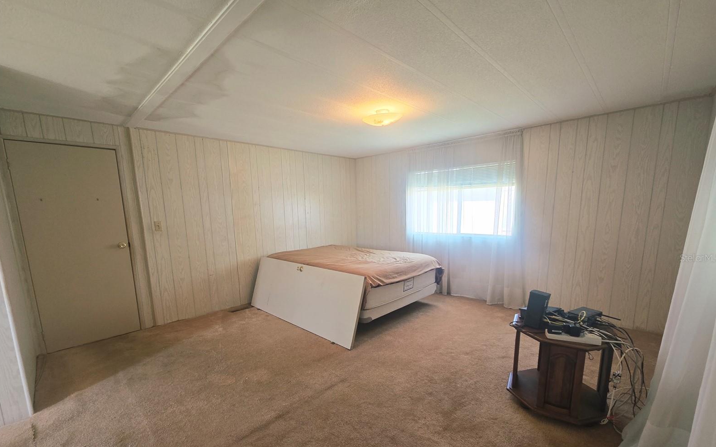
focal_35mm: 14
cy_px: 258
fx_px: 273
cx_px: 359
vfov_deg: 78.1
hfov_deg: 105.3
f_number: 2.2
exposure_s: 1/60
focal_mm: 2.2
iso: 125
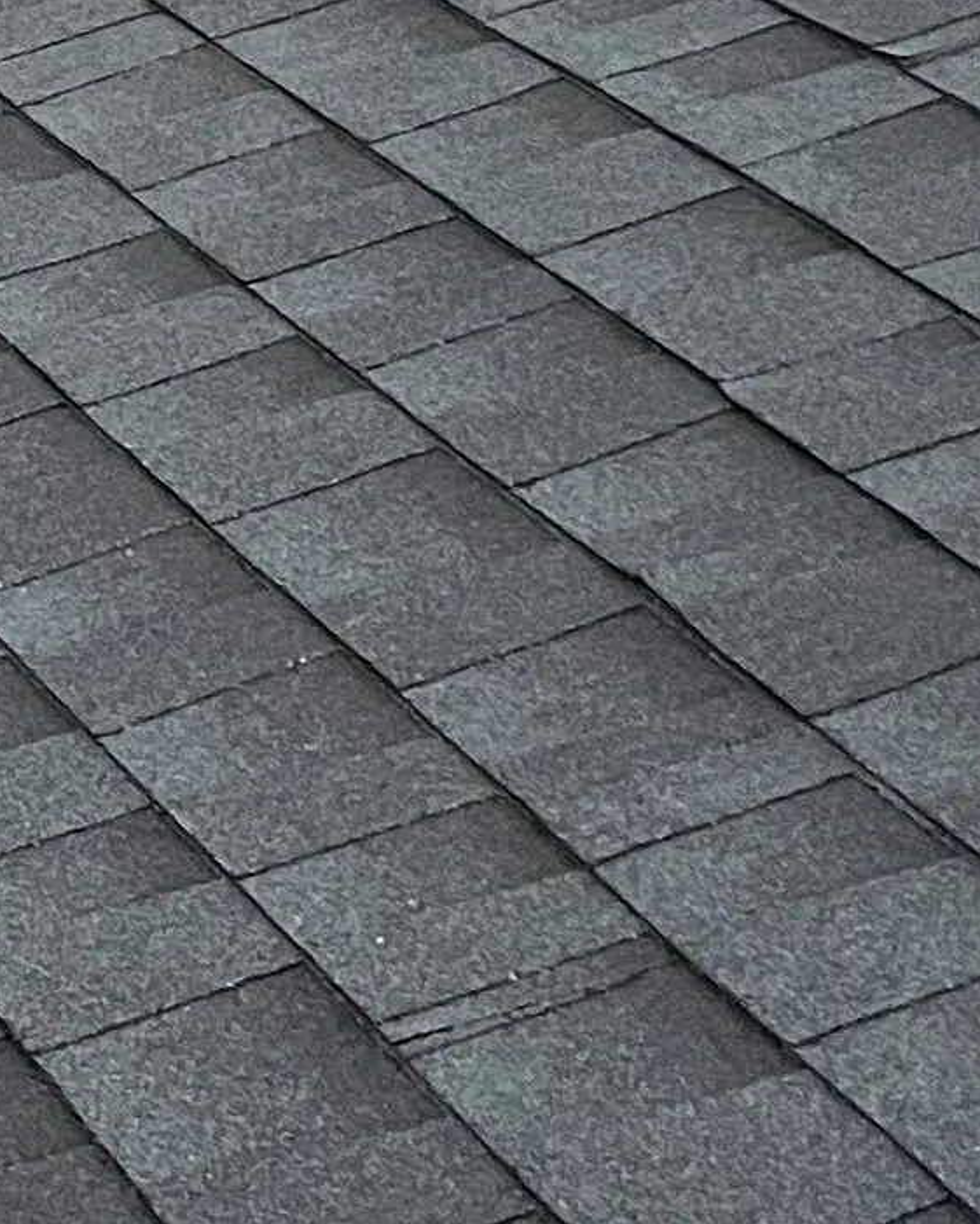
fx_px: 5292
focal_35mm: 146
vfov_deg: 13.2
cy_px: 501
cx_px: -889
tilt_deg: -19.1
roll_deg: -1.7
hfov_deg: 9.9
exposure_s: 1/60
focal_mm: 5.1
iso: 160
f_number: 1.6
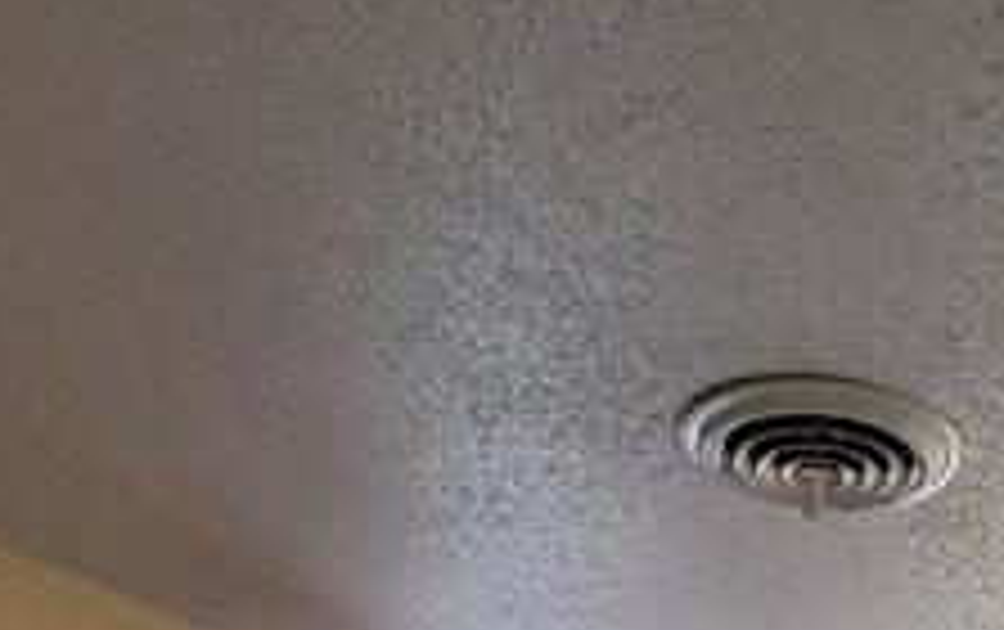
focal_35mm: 68
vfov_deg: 13.4
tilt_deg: -6.6
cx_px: 909
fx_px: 1863
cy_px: 1566
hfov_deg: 28.9
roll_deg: -4.1
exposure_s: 1/60
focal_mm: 2.22
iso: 320
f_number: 2.2
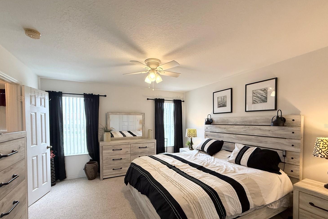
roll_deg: +0.5
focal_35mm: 16
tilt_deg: -1.7
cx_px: 165
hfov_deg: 96.7
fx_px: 146
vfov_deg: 73.3
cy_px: 126
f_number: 2.2
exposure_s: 1/120
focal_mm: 2.22
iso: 200
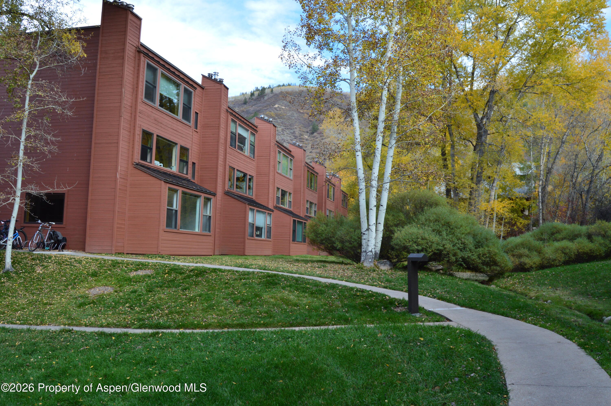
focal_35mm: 30
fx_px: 509
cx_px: 306
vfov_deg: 43.5
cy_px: 203
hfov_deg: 62.0
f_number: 10
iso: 400
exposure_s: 1/200
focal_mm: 20
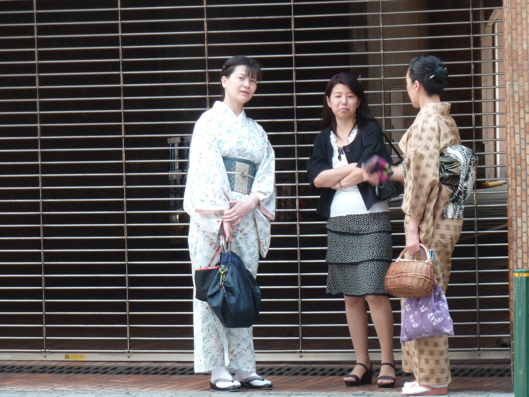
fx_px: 2843
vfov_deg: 8.0
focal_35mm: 186
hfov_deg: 10.6
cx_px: 291
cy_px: 206
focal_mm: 27.8
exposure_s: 1/60
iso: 125
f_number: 4.5
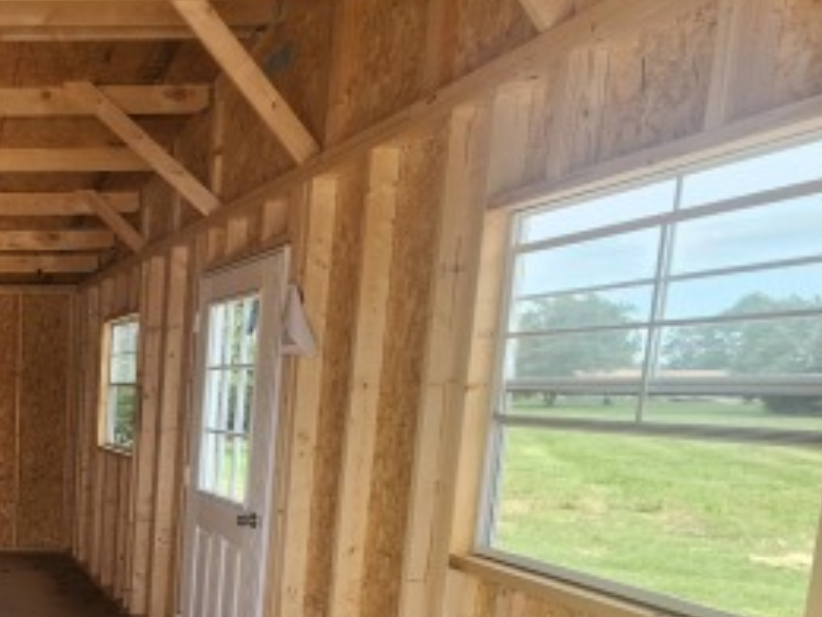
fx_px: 760
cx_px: -142
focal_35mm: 32
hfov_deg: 41.2
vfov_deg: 42.4
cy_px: 484
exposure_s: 1/312
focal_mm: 2.2
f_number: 2.2
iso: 50
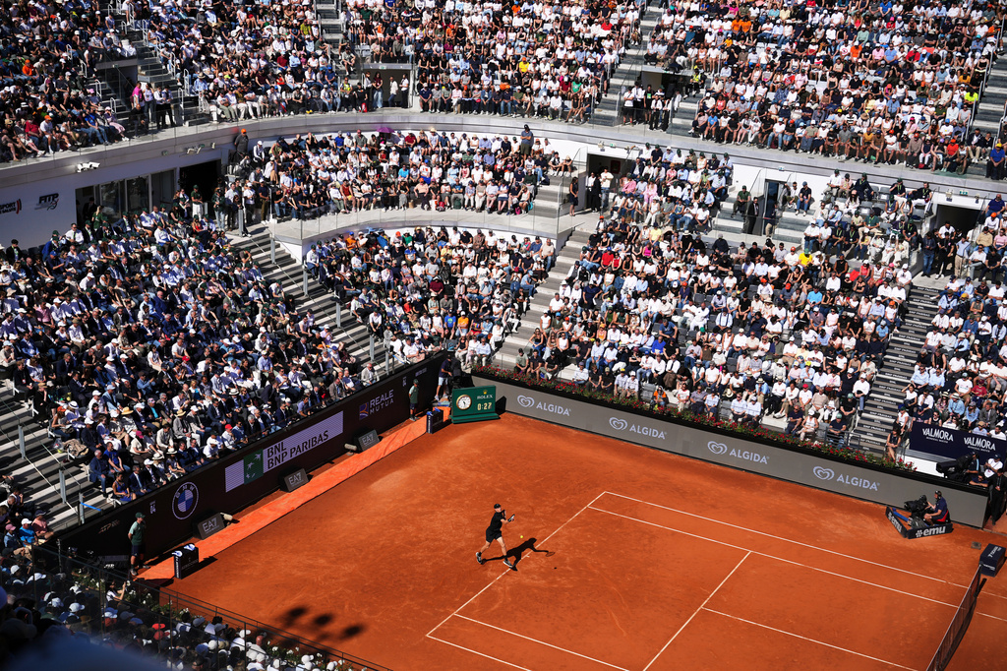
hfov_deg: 39.6
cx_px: 504
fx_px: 1398
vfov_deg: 27.0
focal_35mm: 50
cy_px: 336
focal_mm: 50
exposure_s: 1/5000
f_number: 4
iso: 160
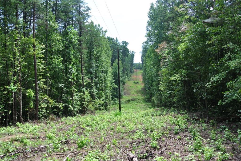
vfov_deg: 41.2
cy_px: 80
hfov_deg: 58.7
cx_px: 120
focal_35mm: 32
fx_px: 214
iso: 100
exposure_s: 1/400
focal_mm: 12.2
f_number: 4.5
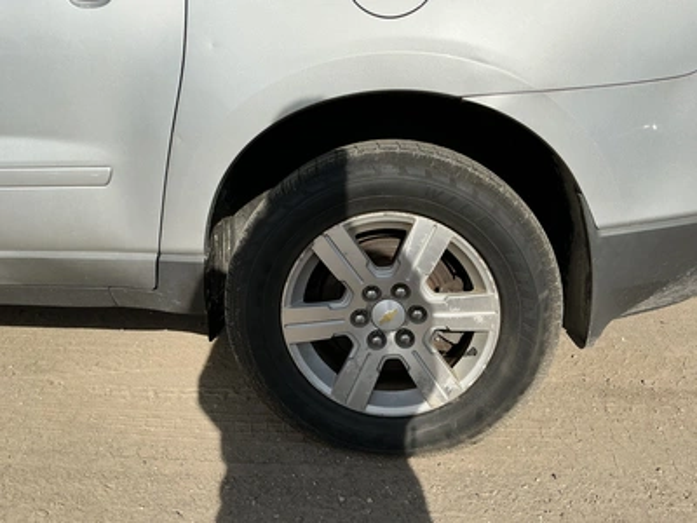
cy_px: 262
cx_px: 348
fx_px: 564
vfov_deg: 49.7
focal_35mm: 28
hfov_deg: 63.4
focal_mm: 3
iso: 25
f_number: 1.8
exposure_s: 1/3125
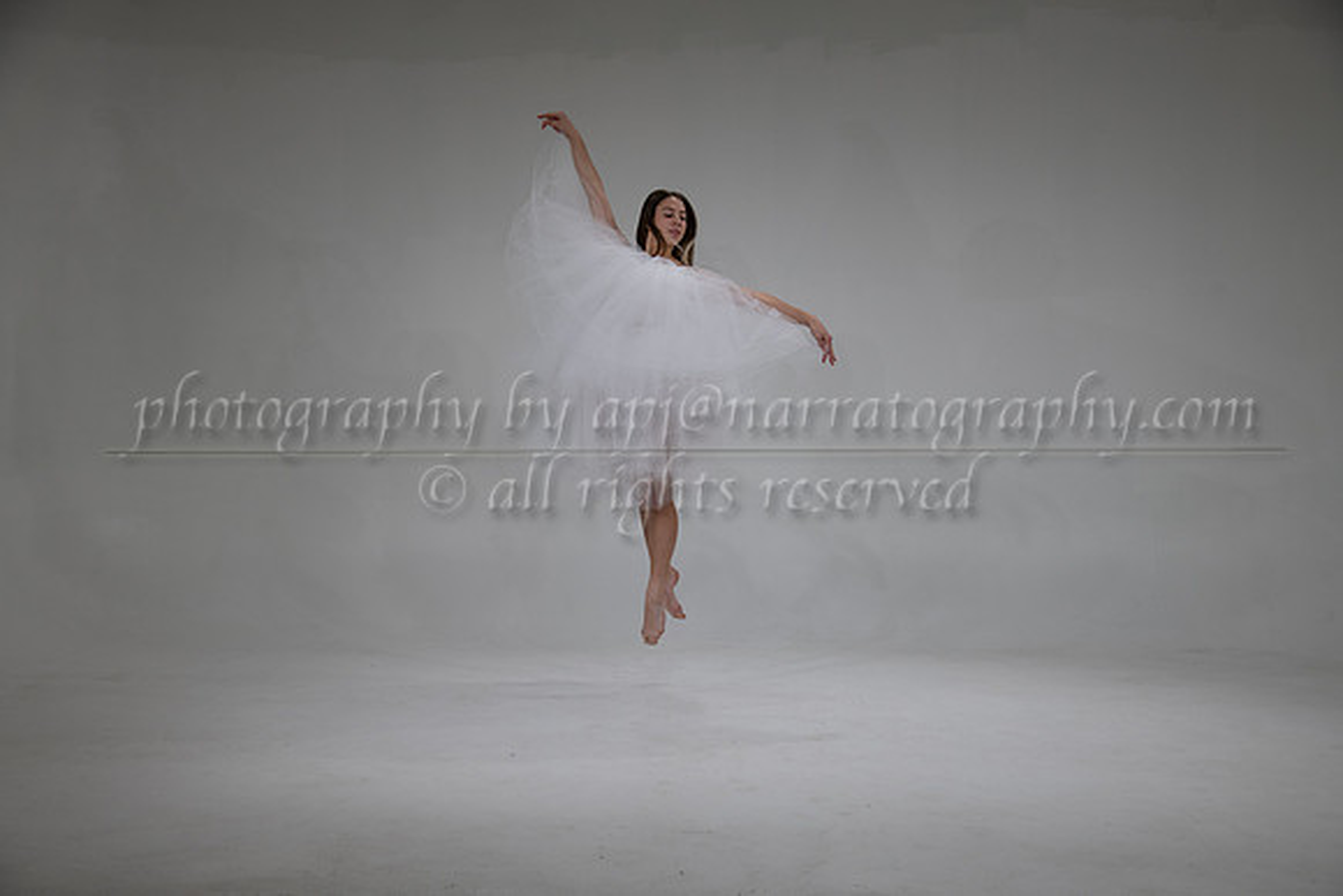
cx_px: 672
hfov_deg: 39.6
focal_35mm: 50
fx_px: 1866
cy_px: 448
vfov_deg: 27.0
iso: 400
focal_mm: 50
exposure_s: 1/500
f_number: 5.6
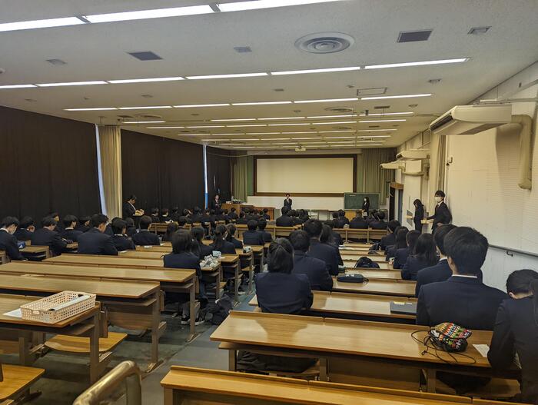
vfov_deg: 56.9
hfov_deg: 71.5
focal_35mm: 24
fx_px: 374
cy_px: 202
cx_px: 269
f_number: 1.85
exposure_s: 1/196
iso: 229
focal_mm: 6.81
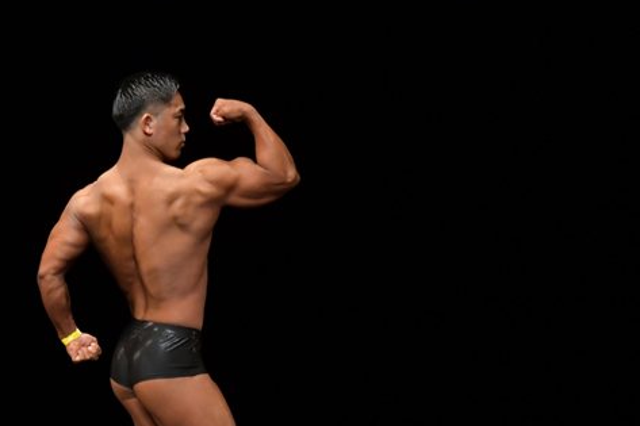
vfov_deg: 3.1
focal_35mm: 442
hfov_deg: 4.7
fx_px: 7855
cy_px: 331
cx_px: 158
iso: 3200
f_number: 5.6
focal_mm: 180
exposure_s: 1/400
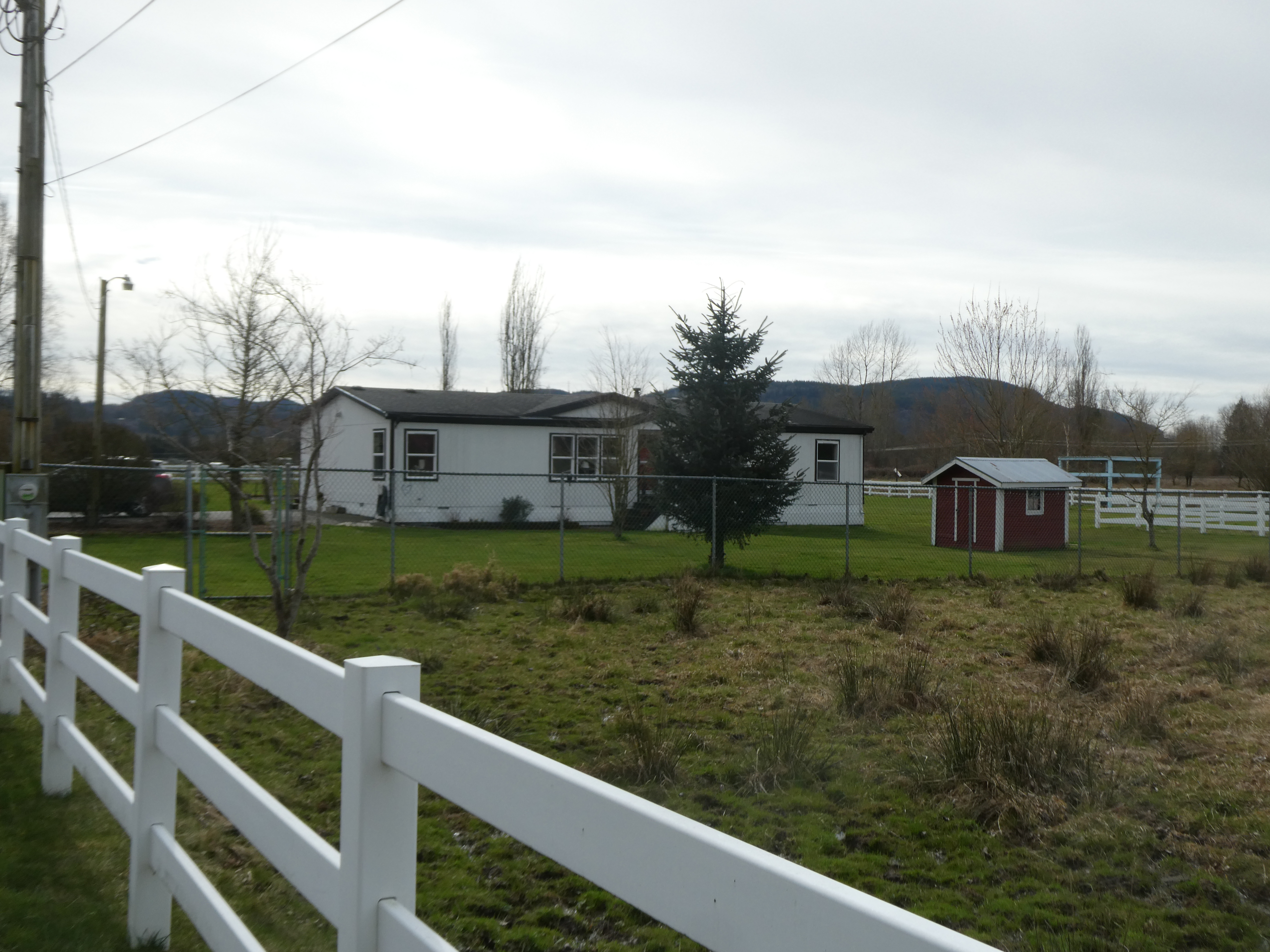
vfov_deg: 38.7
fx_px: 1357
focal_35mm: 37
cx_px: 635
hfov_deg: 50.1
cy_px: 476
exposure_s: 1/1000
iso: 80
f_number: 3.7
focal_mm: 6.7
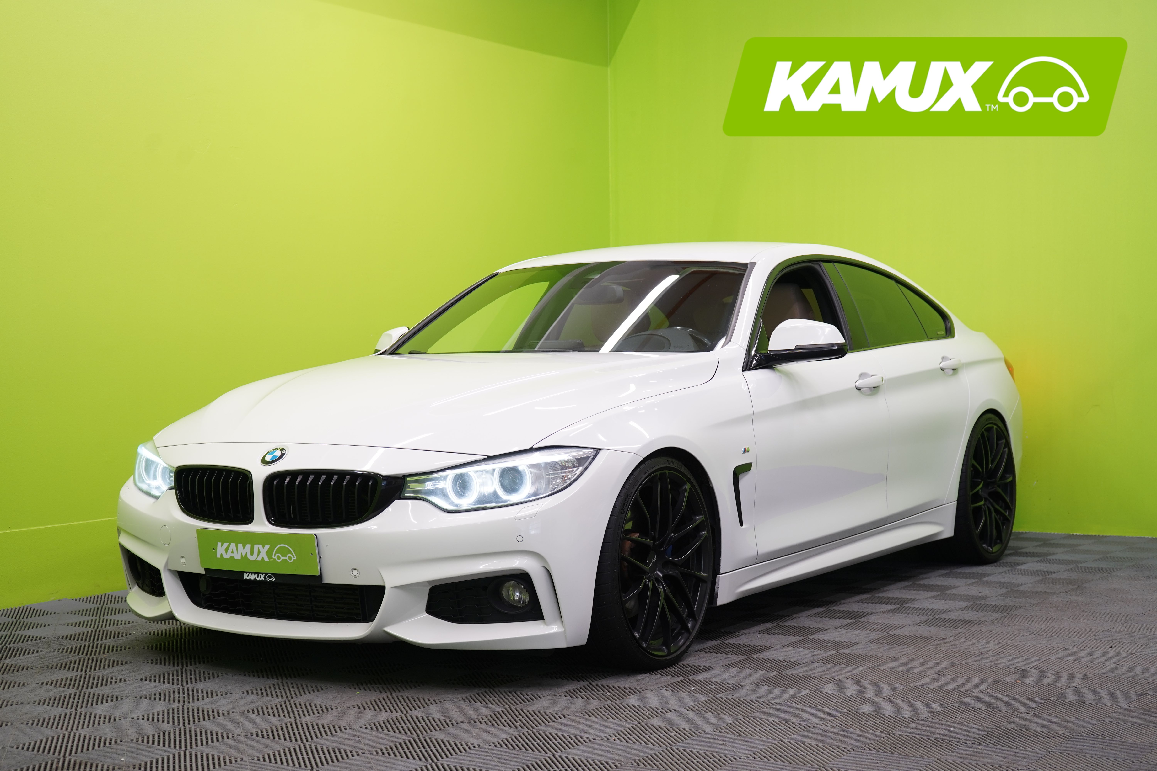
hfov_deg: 36.9
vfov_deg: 25.1
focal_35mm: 54
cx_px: 578
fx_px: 1735
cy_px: 386
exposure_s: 1/40
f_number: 5
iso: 400
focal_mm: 54
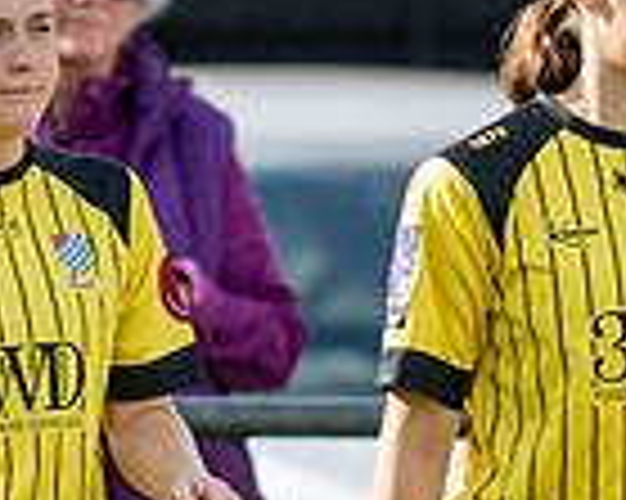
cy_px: 743
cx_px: -229
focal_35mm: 2116
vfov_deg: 0.7
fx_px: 39176
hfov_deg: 0.9
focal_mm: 300
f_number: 2.8
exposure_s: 1/2000
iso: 200
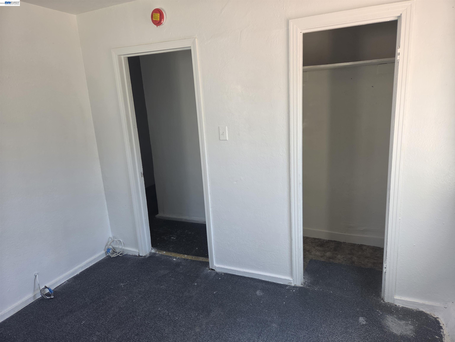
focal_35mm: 23
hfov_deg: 73.9
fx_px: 302
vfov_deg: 58.9
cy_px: 171
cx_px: 228
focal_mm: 5.4
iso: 80
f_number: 1.8
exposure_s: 1/180
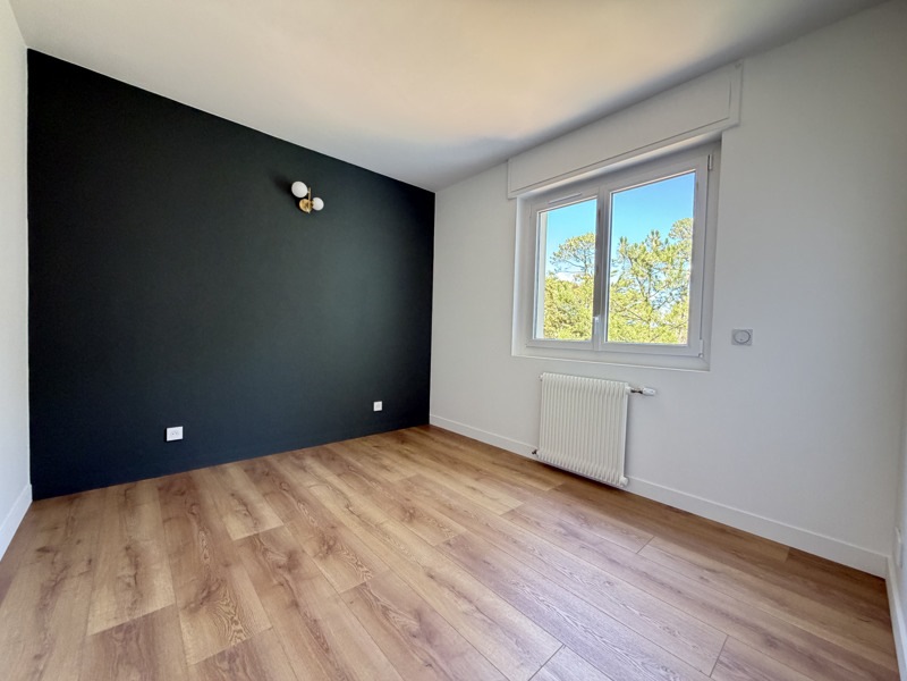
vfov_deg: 85.7
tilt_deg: -1.5
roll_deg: -1.1
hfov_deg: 102.1
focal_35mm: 14
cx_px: 454
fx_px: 367
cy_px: 340
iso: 400
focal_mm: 2.22
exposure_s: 1/60
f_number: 2.2
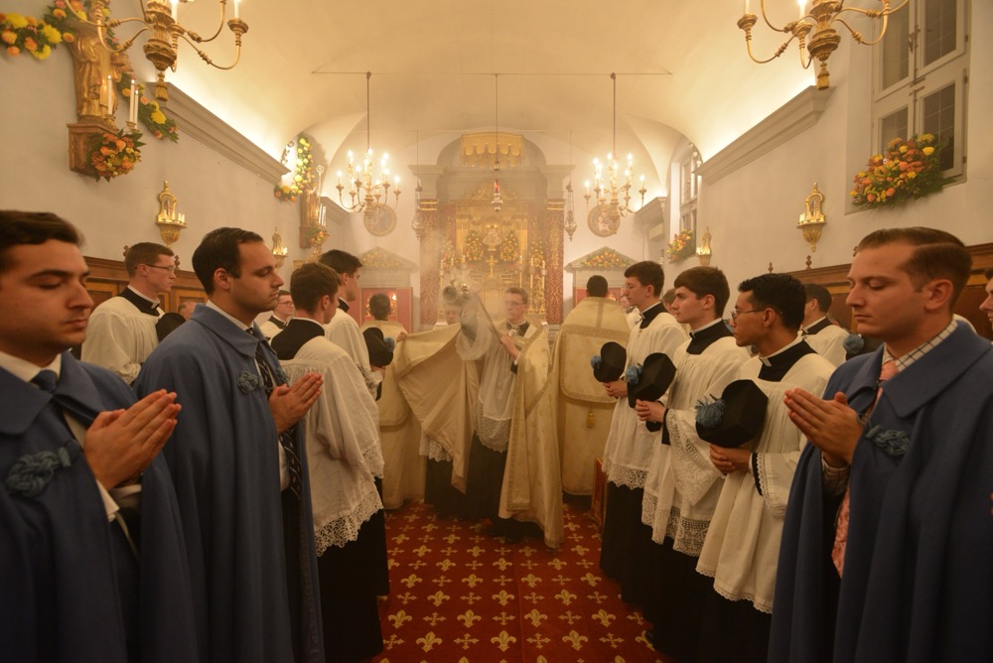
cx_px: 496
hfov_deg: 93.2
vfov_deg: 70.5
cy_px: 332
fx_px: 469
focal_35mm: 17
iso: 1600
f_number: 5
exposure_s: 1/100
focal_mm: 17
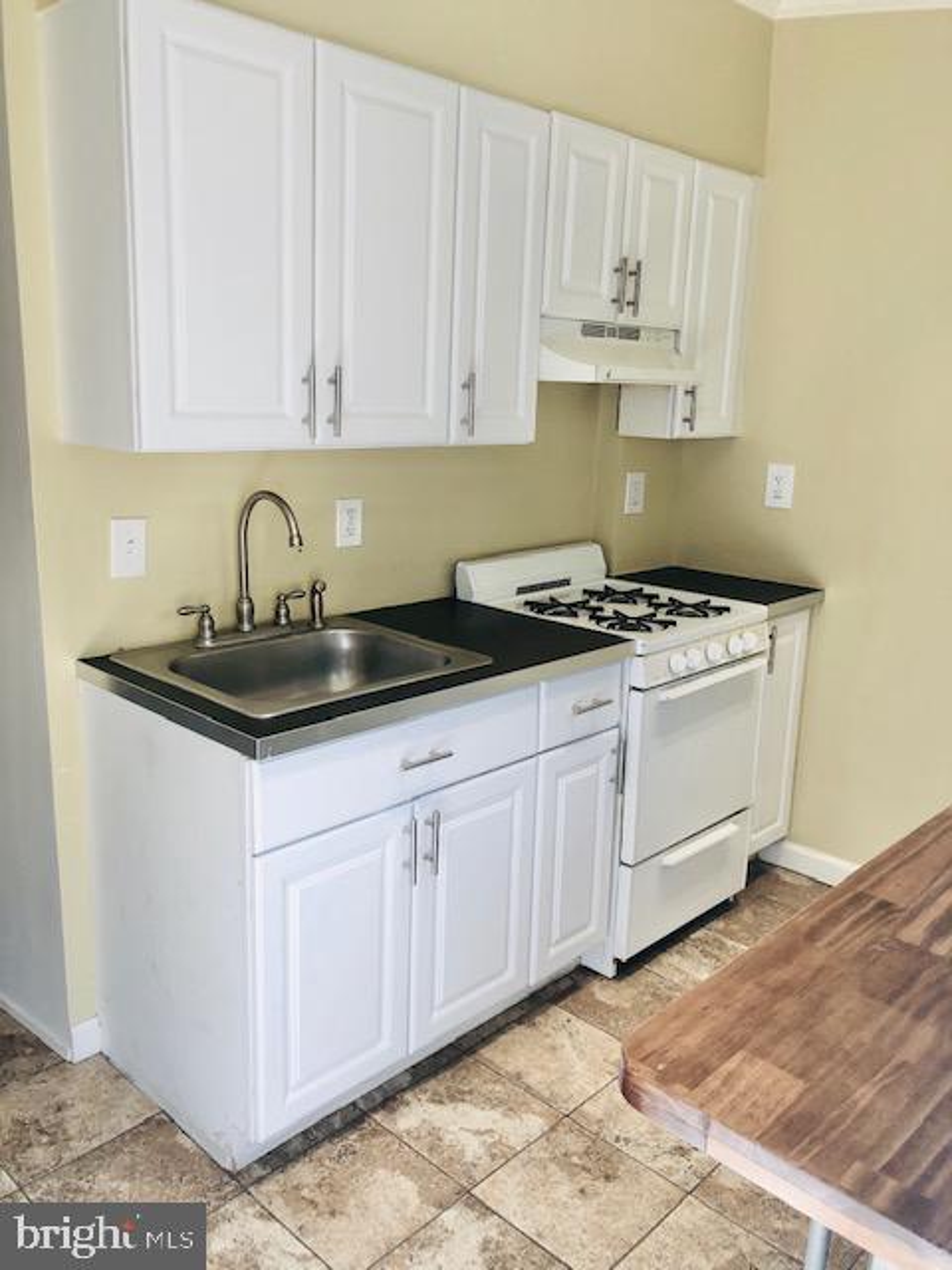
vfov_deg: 63.4
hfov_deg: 49.7
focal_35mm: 28
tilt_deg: -12.6
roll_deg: -1.3
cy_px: 635
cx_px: 476
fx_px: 1027
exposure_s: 1/120
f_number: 1.8
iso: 32
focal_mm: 4
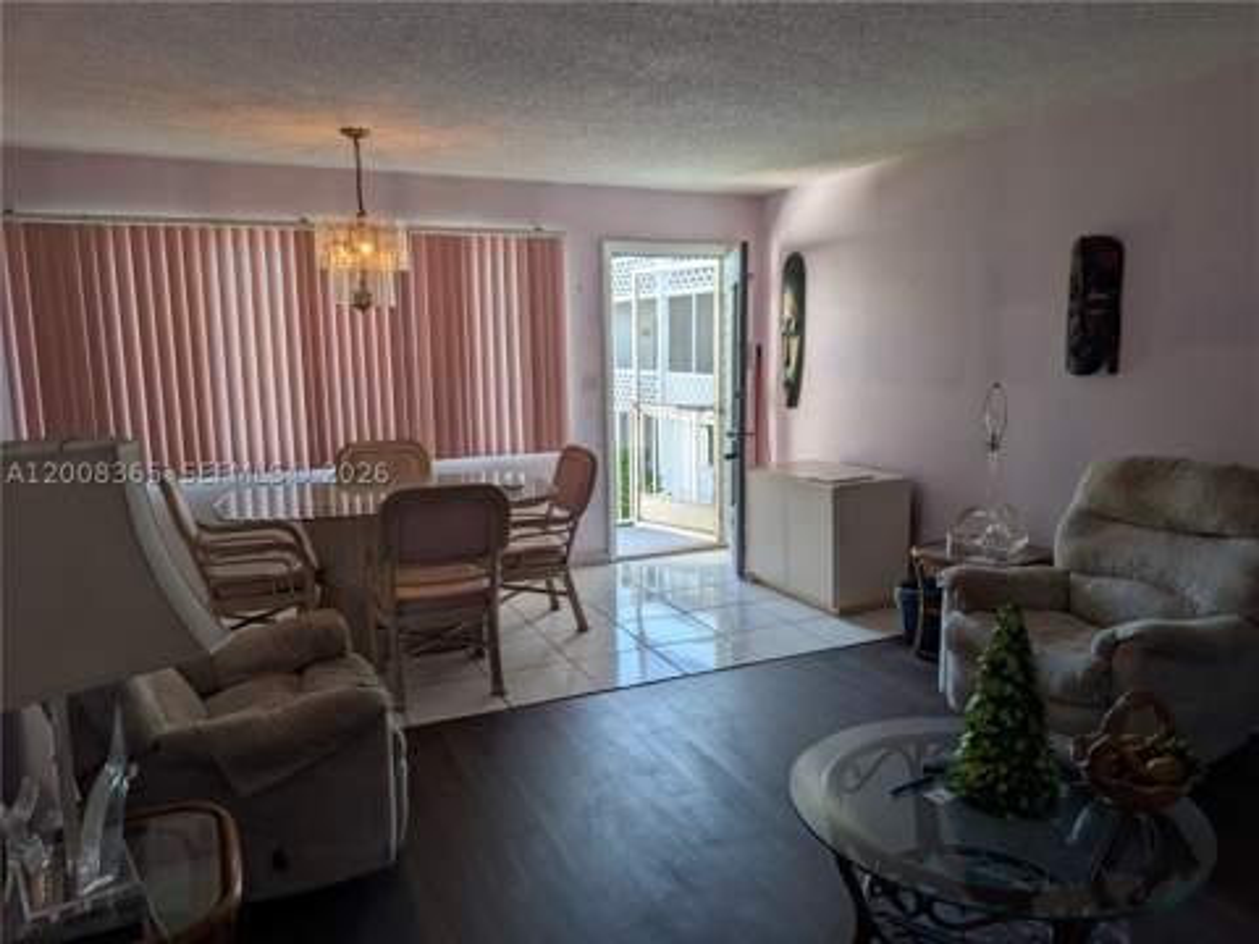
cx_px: 630
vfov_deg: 56.8
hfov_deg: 71.6
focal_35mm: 24
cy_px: 472
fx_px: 873
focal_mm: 6.9
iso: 39
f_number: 1.68
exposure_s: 1/120
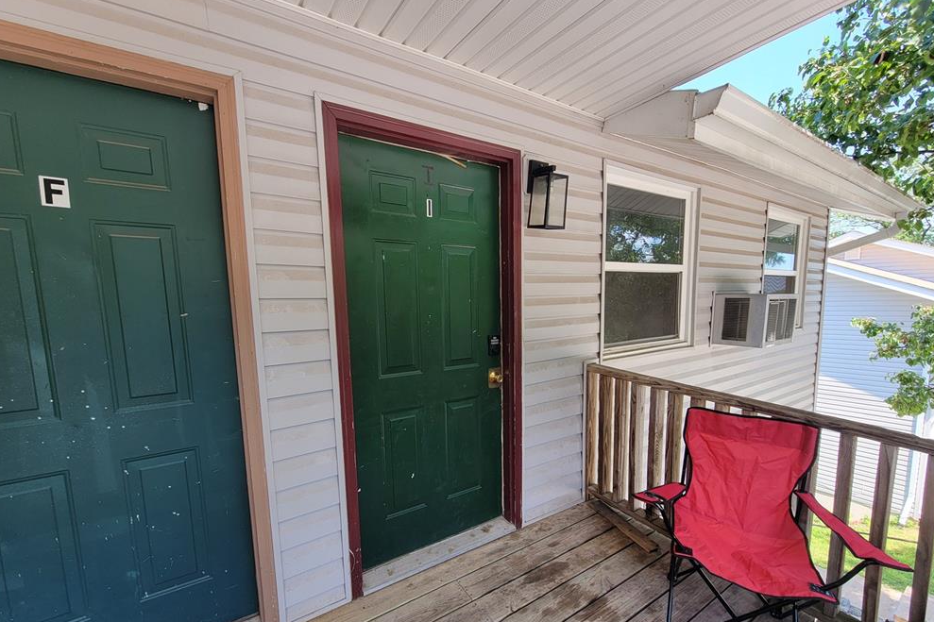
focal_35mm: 14
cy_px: 343
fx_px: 363
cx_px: 459
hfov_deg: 104.3
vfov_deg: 80.9
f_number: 2.2
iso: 50
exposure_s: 1/120
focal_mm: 2.2
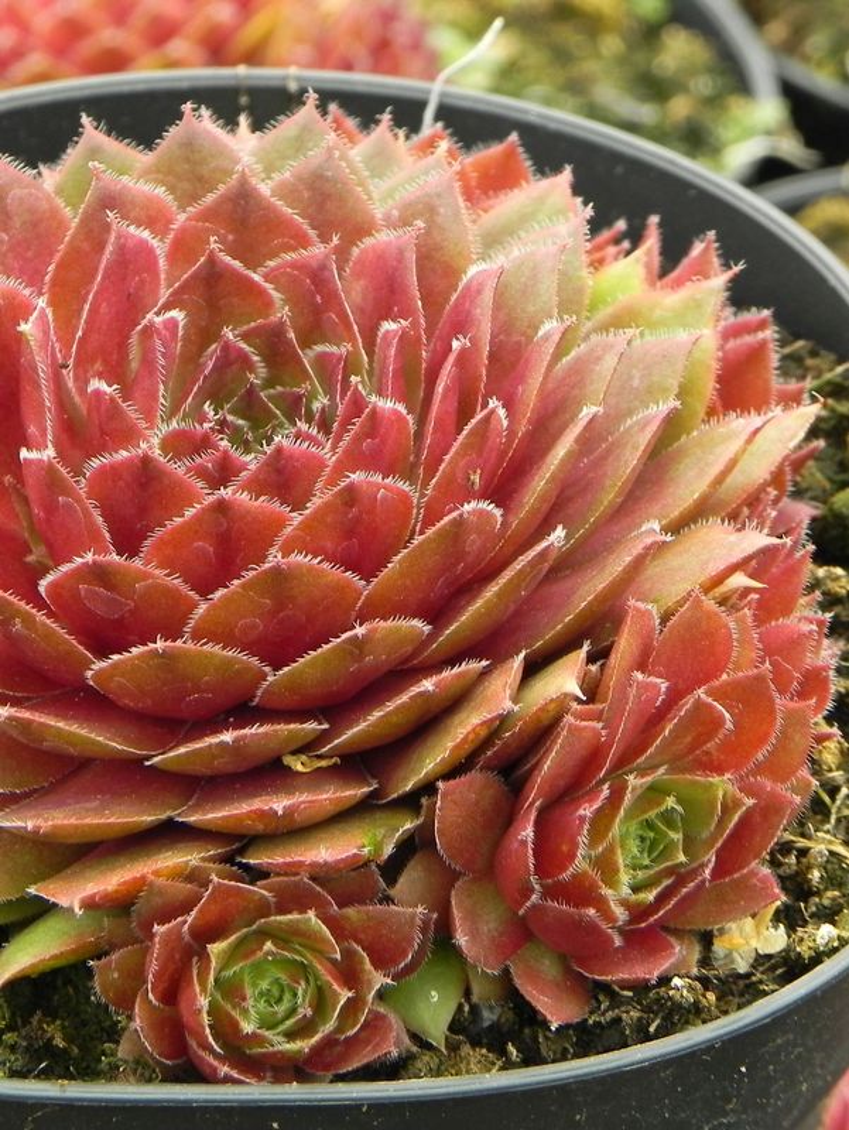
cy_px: 565
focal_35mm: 162
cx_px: 424
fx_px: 5292
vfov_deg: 12.2
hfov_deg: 9.2
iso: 160
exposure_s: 1/100
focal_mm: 28.8
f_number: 5
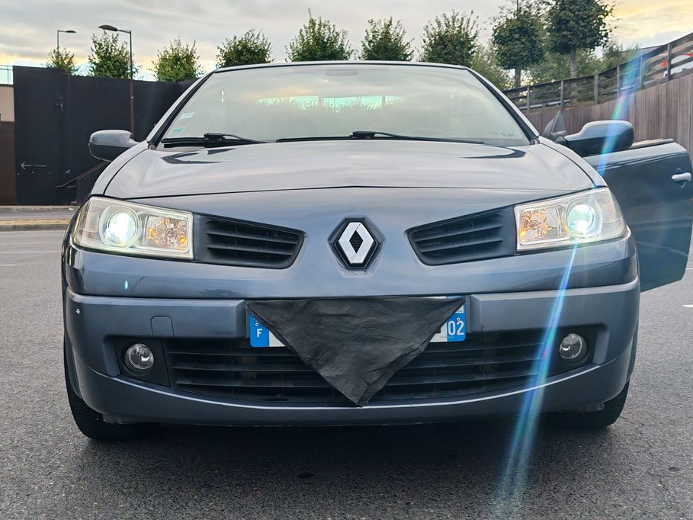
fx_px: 881
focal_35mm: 44
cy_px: 262
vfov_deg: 32.9
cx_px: 352
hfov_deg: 42.9
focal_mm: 5.4
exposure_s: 1/250
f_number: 1.6
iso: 50
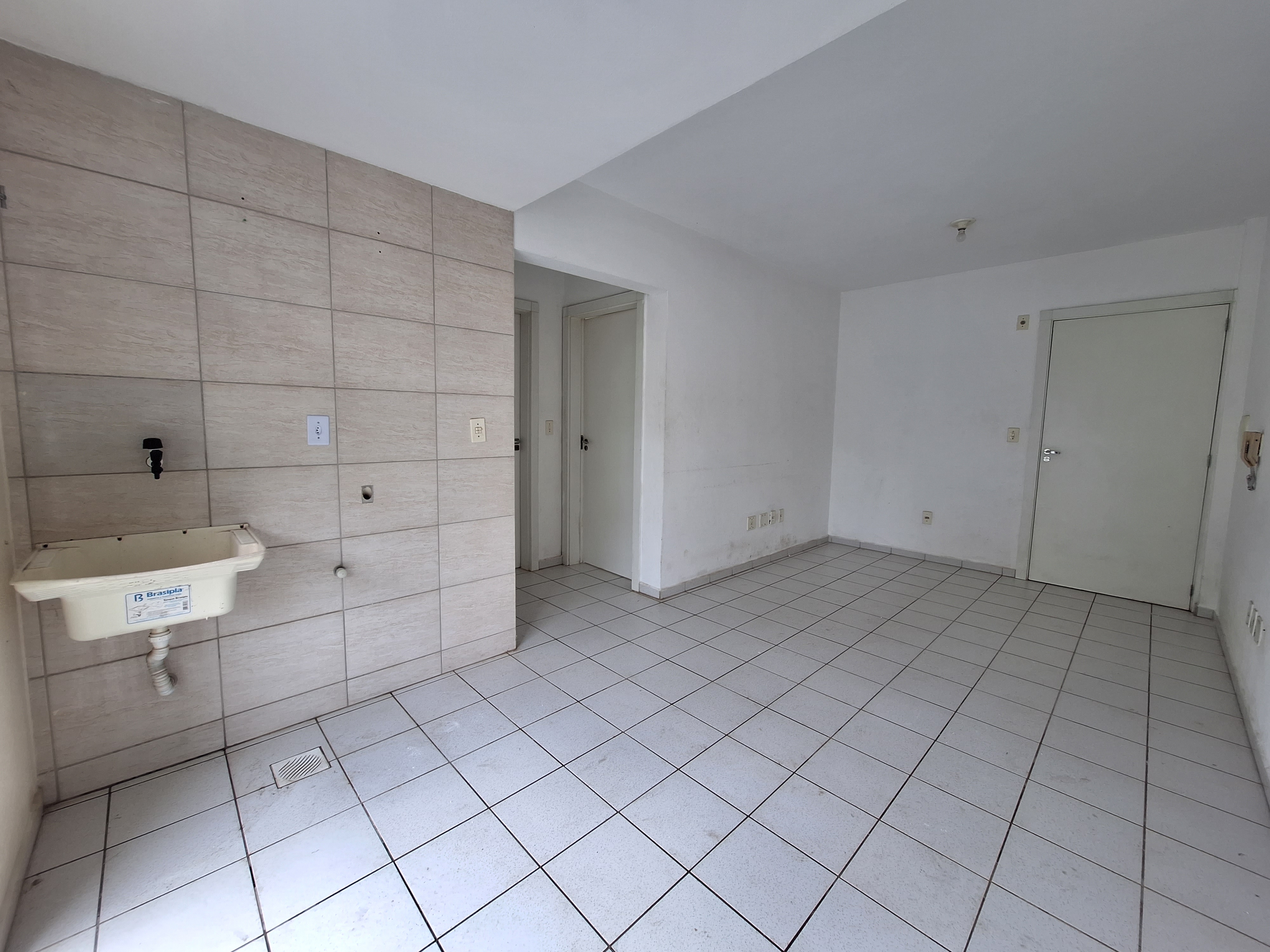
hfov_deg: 106.2
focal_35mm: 13
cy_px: 476
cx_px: 635
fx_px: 477
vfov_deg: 89.9
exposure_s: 1/60
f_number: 2.2
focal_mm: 1.74
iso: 50
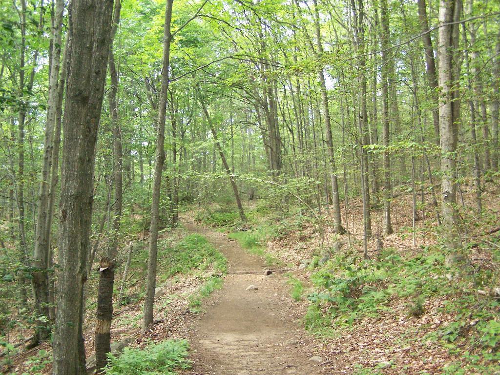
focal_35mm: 38
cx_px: 250
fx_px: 549
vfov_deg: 37.7
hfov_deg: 49.0
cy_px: 188
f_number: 2.8
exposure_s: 1/125
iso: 400
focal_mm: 6.3
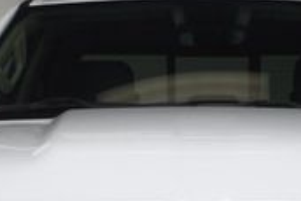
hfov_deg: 14.1
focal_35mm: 145
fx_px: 1213
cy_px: 295
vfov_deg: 9.2
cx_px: 212
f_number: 13
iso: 100
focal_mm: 26
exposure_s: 1/160
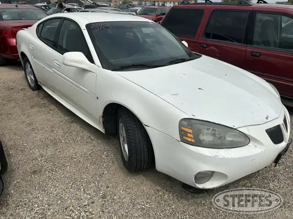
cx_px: 146
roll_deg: -0.9
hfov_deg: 71.6
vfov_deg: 56.8
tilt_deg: -25.5
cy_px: 110
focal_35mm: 24
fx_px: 203
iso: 80
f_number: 1.78
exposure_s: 1/12048
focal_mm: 6.86
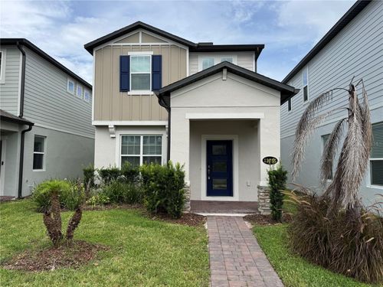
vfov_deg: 56.8
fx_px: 266
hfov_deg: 71.6
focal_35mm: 24
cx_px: 192
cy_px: 144
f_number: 1.78
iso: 80
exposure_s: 1/4950
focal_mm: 6.76
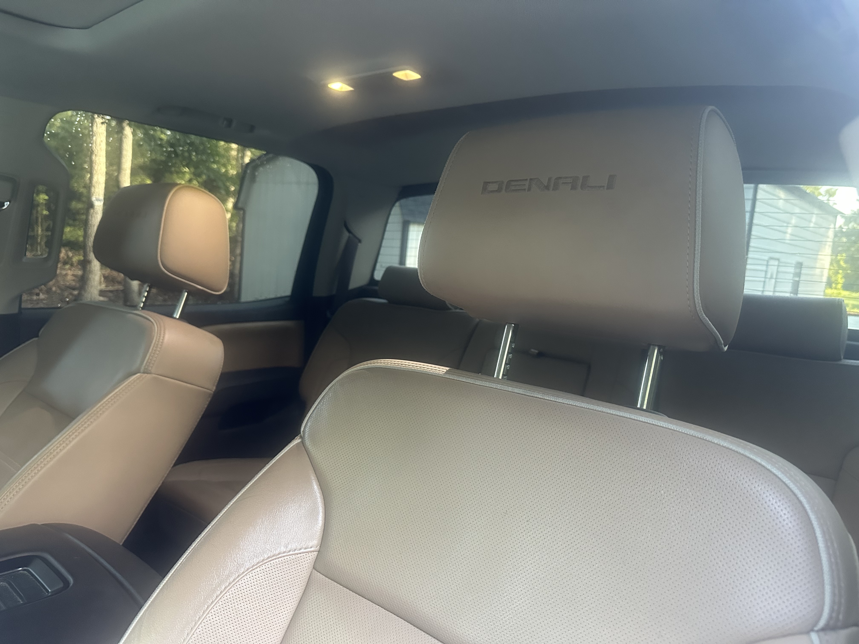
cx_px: 430
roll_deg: -5.6
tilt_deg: -7.4
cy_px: 322
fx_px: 596
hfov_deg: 71.6
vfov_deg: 56.8
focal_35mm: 24
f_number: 1.78
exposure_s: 1/60
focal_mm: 6.86
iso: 500
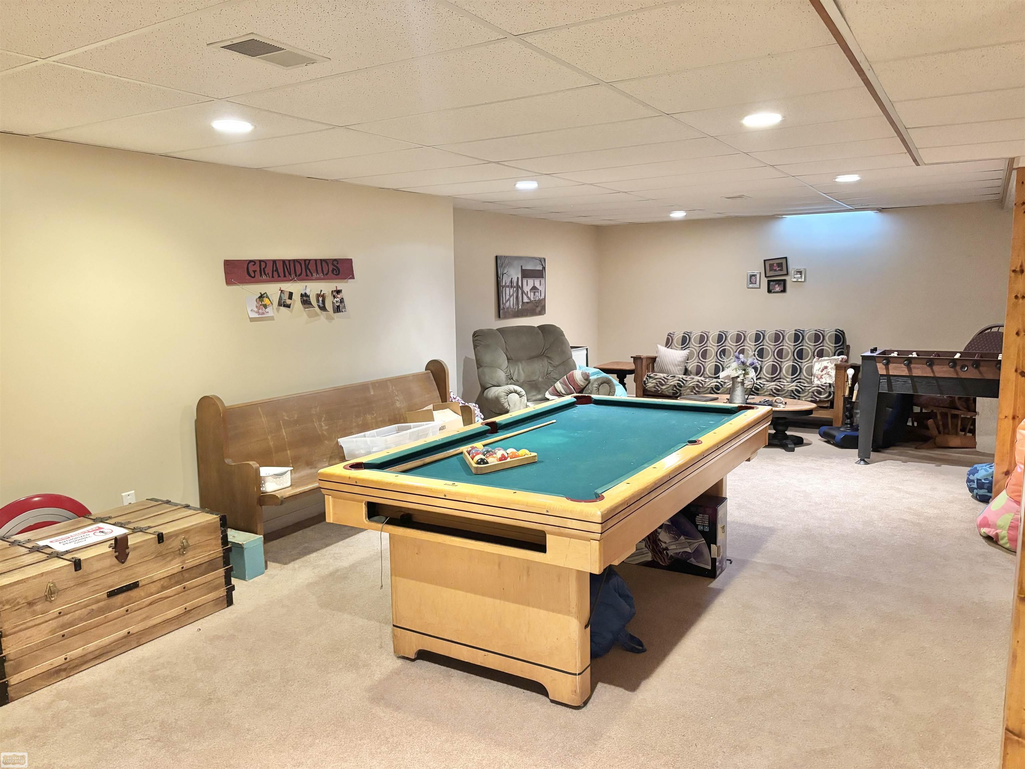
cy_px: 384
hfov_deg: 67.3
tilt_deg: -8.7
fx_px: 770
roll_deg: +1.4
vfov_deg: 53.1
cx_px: 512
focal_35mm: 26
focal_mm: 5.96
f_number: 1.6
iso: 500
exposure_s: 1/40
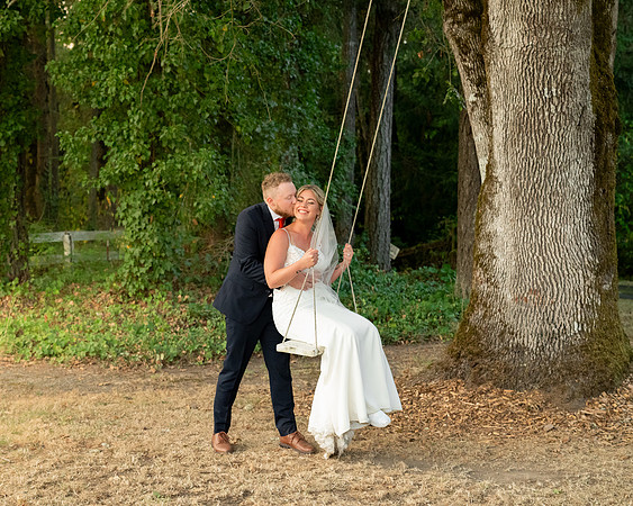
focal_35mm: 57
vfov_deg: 26.7
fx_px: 1067
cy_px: 252
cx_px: 261
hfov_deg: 33.0
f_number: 4
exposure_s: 1/400
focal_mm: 49
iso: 4000
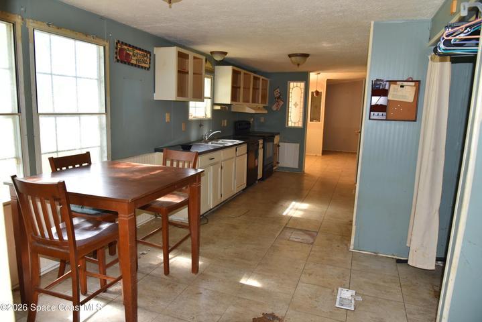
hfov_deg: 73.7
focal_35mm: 24
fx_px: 321
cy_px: 161
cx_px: 241
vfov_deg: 53.2
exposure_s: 1/125
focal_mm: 24
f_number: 5.6
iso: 800
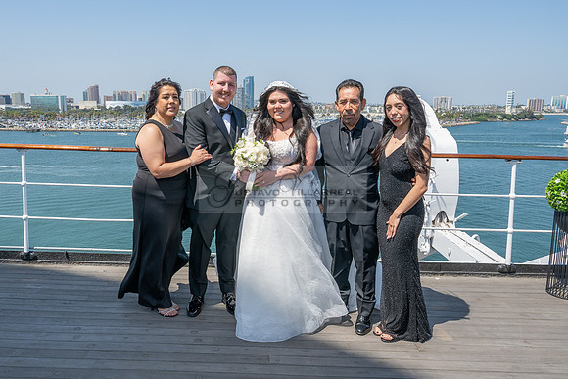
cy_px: 177
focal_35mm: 28
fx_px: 448
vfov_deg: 45.9
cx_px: 248
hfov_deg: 64.5
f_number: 11
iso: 200
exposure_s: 1/200
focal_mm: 24
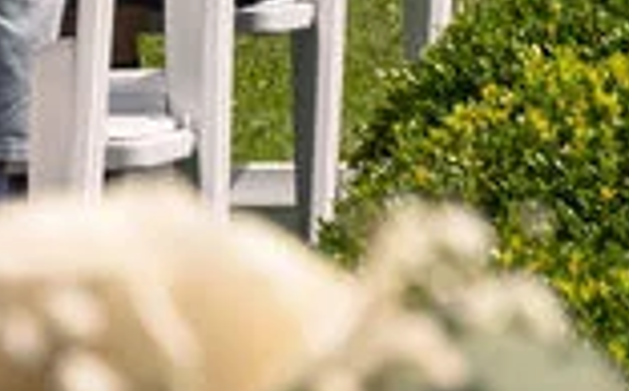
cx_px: 990
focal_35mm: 625
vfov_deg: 2.1
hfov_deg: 3.4
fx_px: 10699
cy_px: -290
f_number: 10
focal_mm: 75
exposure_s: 1/200
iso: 125
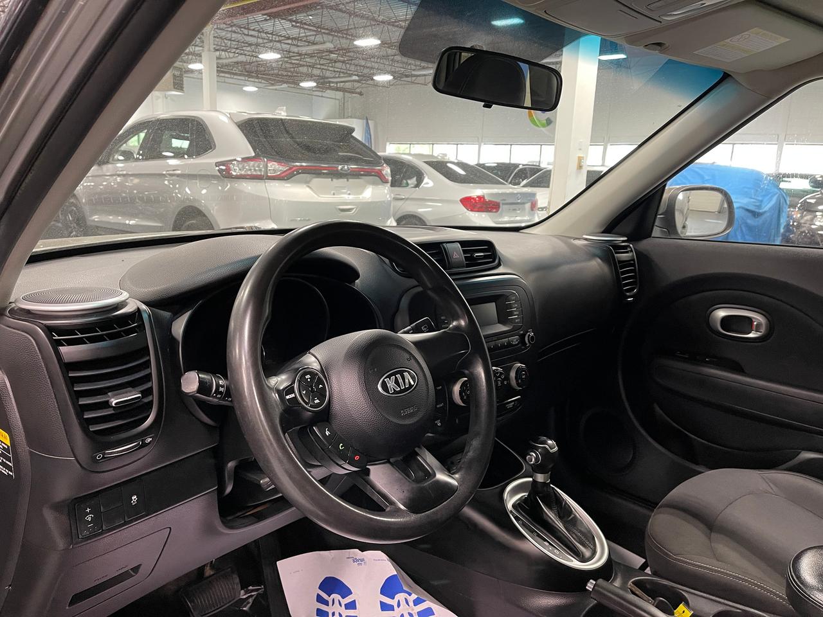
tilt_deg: -13.9
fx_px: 594
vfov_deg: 54.9
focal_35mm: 25
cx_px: 412
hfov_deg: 69.4
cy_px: 308
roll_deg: -2.3
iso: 200
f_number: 1.6
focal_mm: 5.1
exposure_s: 1/60
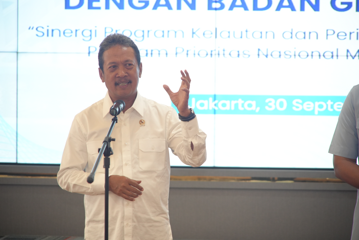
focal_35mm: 240
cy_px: 120
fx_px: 2393
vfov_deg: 5.7
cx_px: 180
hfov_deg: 8.6
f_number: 6.3
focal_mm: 240
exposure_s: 1/50
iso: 2000
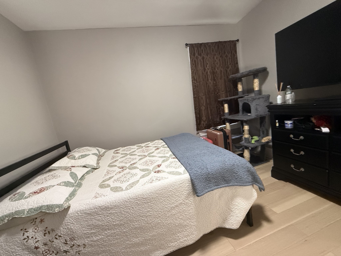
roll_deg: +9.6
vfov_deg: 85.7
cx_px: 170
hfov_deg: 102.1
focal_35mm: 14
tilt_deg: -8.5
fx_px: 138
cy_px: 128
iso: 640
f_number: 2.2
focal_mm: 2.22
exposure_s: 1/60
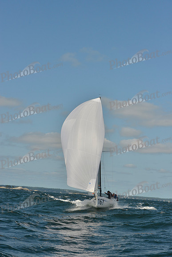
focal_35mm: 70
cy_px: 128
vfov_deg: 28.8
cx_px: 86
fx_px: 501
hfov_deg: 19.5
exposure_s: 1/1600
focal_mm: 70
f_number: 11
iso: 400
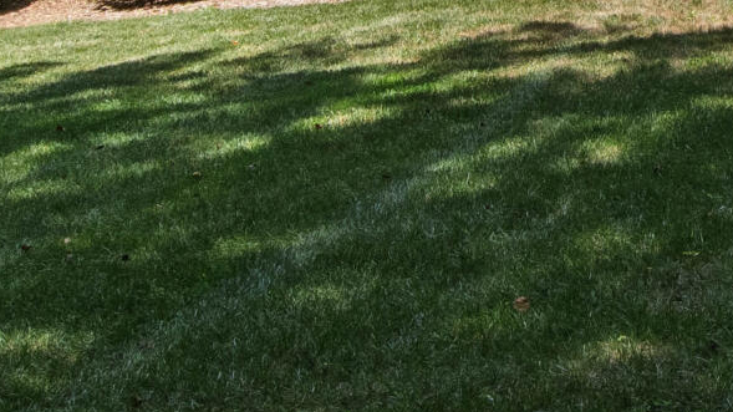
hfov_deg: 24.8
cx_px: 796
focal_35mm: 80
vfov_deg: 14.1
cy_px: -209
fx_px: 1555
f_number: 8
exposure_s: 1/320
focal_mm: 10
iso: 320
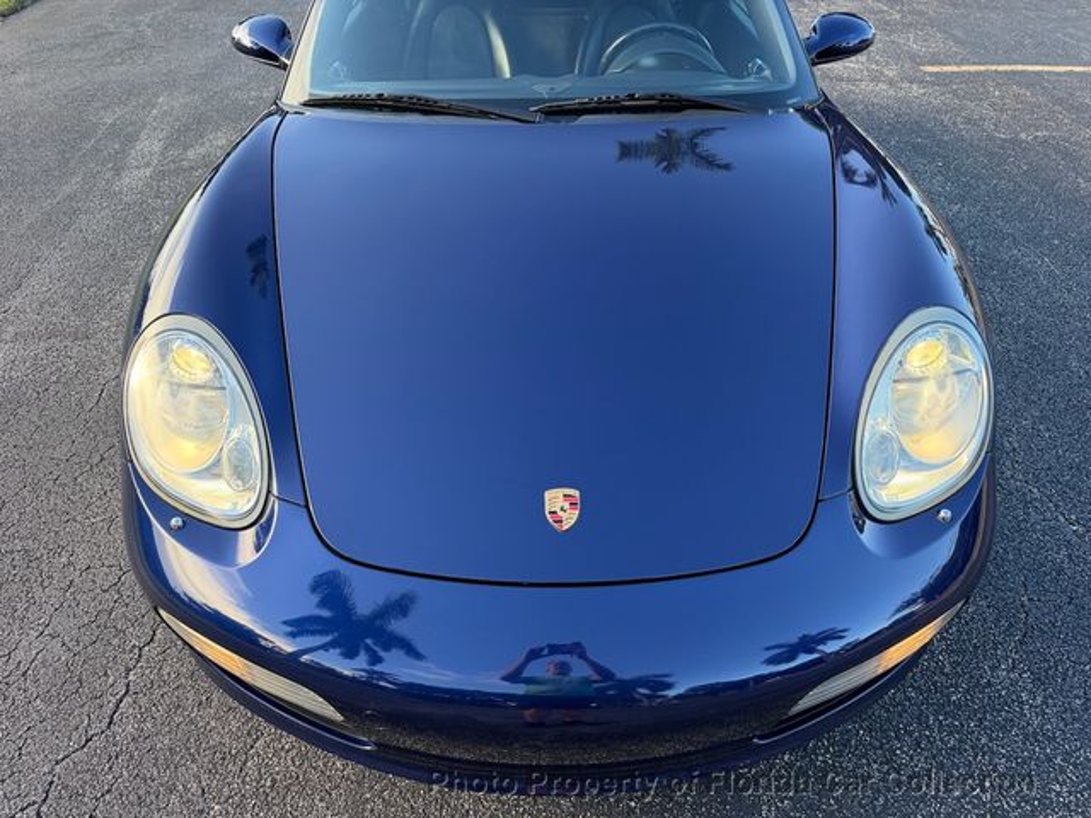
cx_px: 546
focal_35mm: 24
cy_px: 409
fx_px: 756
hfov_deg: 71.6
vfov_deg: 56.8
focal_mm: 6.76
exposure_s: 1/180
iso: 80
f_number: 1.78
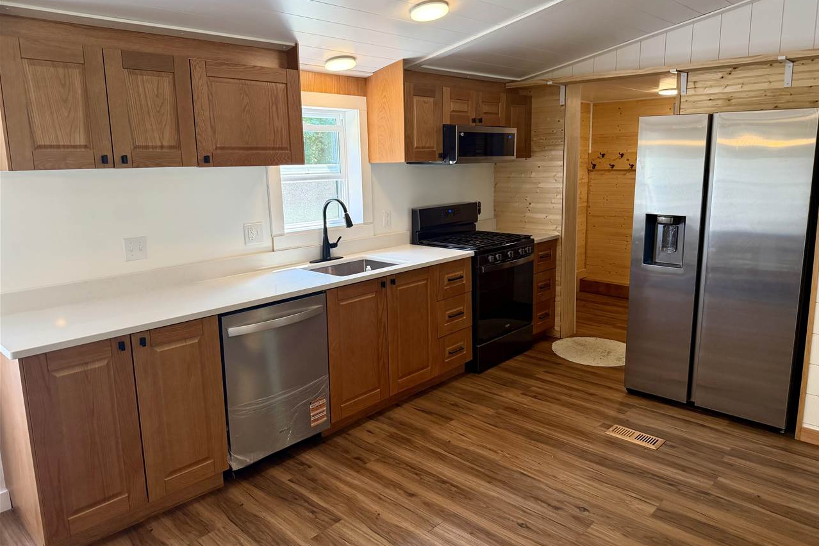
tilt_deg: -9.5
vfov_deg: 51.2
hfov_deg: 71.5
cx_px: 410
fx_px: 569
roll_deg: +1.0
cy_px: 250
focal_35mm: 25
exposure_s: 1/163
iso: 200
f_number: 1.78
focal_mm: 6.76
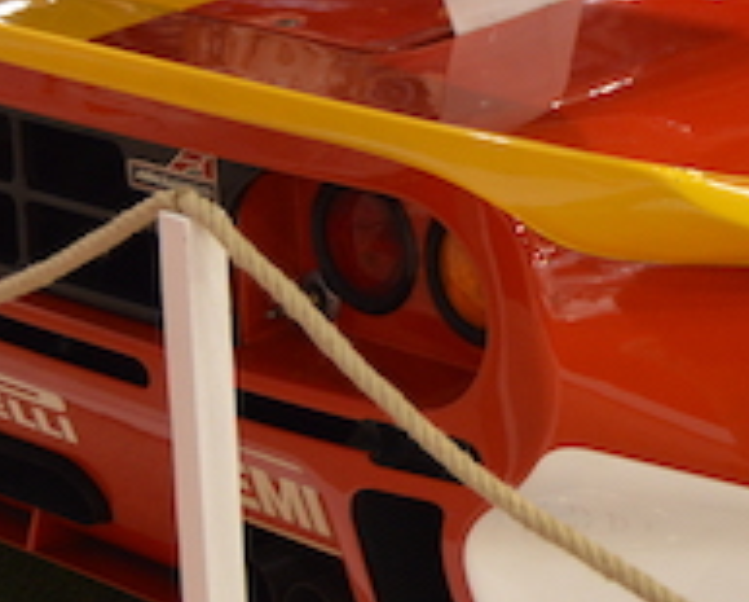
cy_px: 43
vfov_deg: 11.5
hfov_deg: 14.1
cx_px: 761
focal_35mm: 134
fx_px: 2974
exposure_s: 1/50
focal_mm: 23
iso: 400
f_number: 3.8
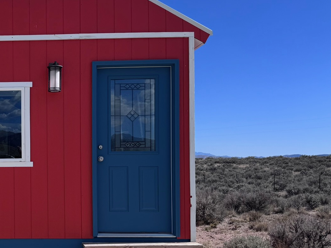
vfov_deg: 30.7
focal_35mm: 47
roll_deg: +0.4
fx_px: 449
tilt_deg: +0.1
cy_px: 160
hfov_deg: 37.0
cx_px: 14
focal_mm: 6.76
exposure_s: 1/5814
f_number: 1.78
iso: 80
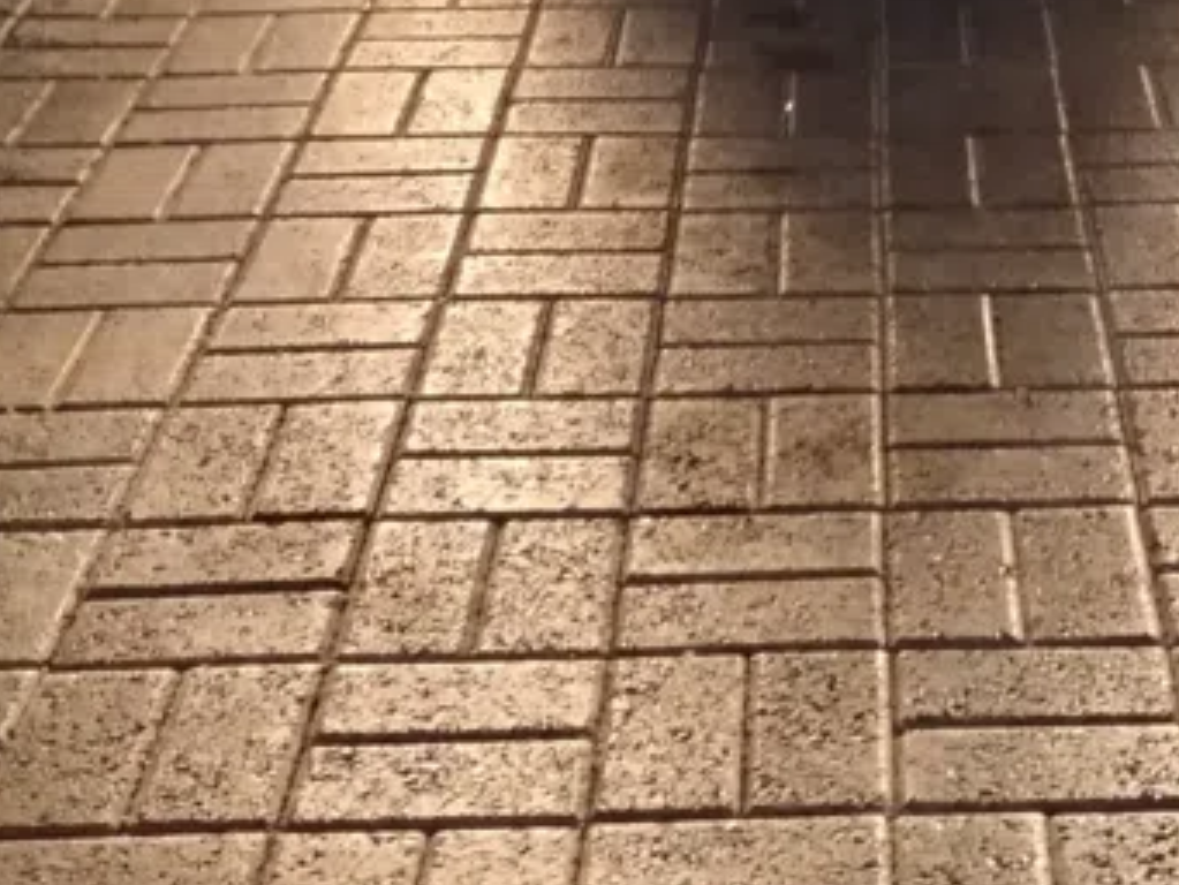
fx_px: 2964
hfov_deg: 22.2
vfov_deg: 16.0
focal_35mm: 87
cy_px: -304
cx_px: 916
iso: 640
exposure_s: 1/20
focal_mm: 4.22
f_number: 1.8
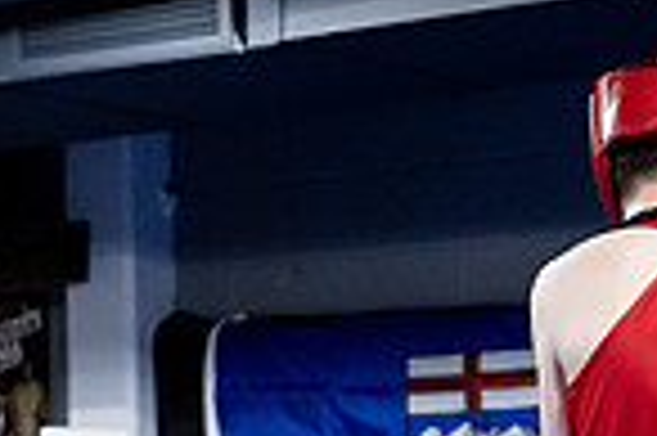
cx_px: 783
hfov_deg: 12.1
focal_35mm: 167
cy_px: 739
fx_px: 3044
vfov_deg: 8.0
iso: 8000
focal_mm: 42
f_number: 2.8
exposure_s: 1/1000
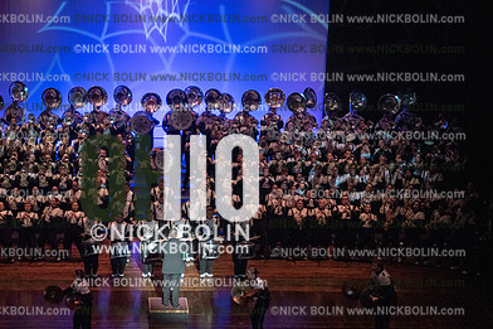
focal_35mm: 77
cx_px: 170
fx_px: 1054
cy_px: 195
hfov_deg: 26.2
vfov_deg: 17.7
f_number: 2.8
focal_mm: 52
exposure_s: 1/640
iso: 2000
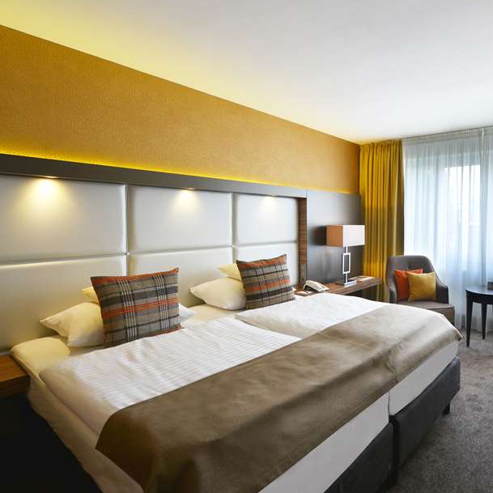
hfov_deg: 69.4
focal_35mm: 20
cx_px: 375
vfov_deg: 74.7
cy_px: 230
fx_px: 322
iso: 160
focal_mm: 14
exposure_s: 1/30
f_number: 8
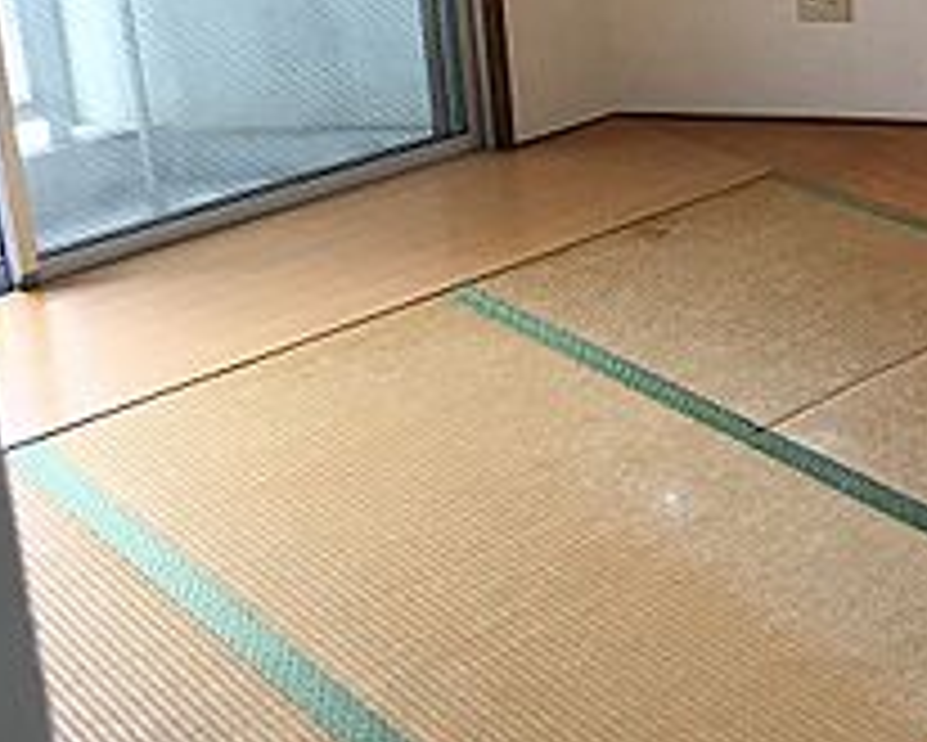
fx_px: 1812
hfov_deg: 27.9
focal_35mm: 66
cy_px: 58
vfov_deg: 22.5
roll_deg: +2.7
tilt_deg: -17.7
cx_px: 781
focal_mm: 4.15
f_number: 2.2
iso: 25
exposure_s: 1/30
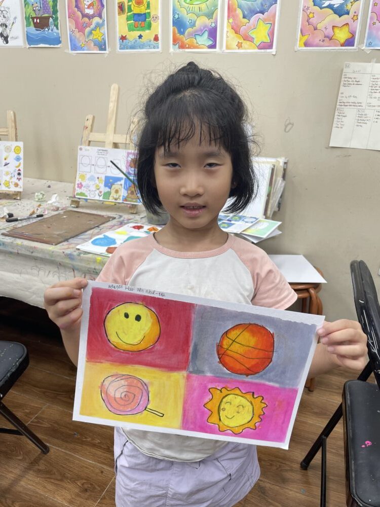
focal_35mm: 26
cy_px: 254
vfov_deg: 67.3
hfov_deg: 53.1
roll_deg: -0.8
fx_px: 381
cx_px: 190
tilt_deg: -20.5
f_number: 1.6
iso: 50
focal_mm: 4.2
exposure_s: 1/100
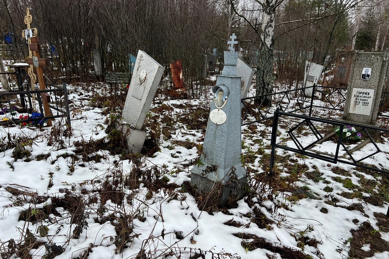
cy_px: 140
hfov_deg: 65.5
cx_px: 190
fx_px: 302
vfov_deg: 46.3
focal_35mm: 28
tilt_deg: -17.2
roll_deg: -4.5
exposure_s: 1/635
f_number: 1.5
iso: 50
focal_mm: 5.7
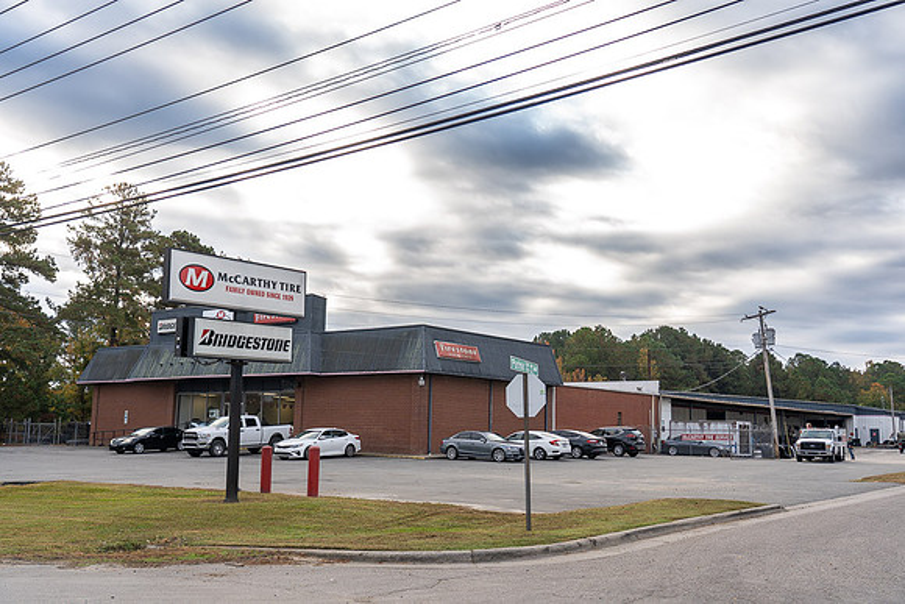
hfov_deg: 55.8
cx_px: 452
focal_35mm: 34
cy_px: 302
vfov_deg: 38.9
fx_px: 855
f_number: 4
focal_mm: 34
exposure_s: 1/320
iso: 250
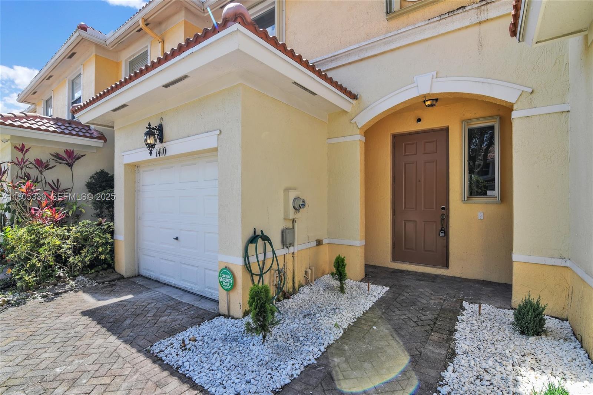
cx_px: 296
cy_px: 198
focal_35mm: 16
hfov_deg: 96.7
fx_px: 263
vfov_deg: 73.7
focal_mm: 16
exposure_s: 1/250
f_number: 8
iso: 200
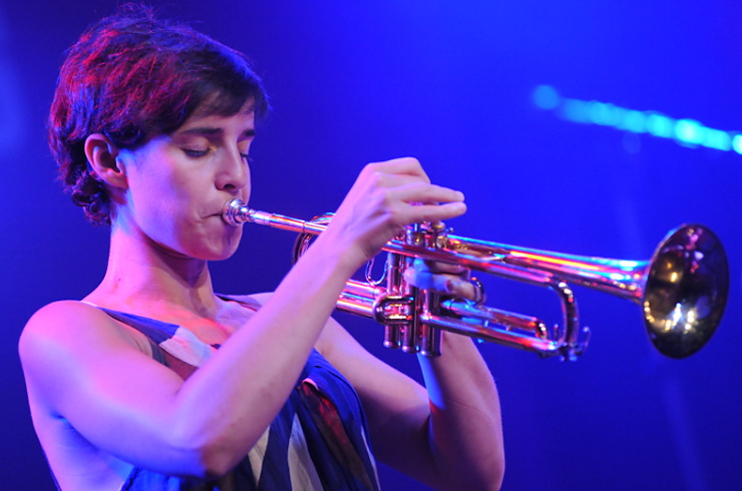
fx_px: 4113
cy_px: 246
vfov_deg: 6.8
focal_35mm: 200
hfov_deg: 10.3
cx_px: 371
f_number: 4
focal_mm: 200
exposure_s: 1/400
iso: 5000
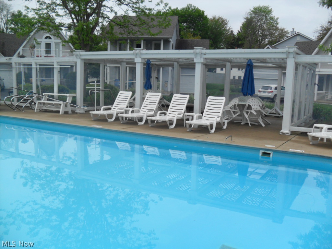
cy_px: 124
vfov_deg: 40.7
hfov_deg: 52.6
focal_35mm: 35
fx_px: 336
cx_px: 166
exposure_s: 1/250
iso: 80
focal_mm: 6.3
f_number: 7.6
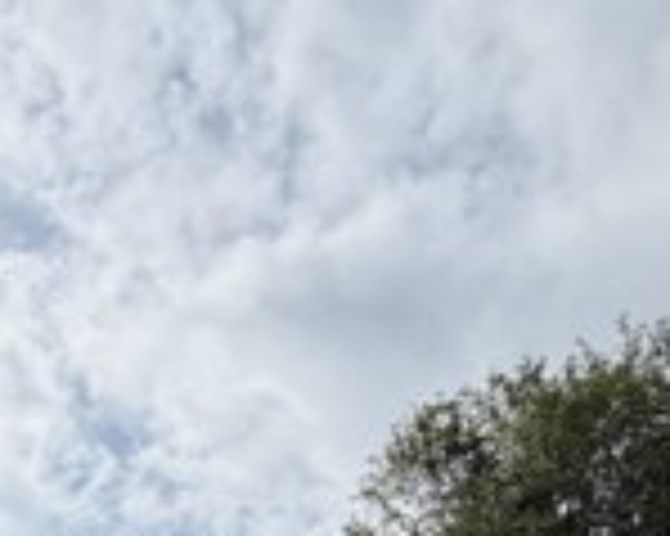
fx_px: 931
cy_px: 820
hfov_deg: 37.0
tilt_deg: +8.4
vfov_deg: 24.4
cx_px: 67
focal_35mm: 47
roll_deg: -0.1
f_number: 2.2
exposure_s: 1/1167
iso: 25
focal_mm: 2.22
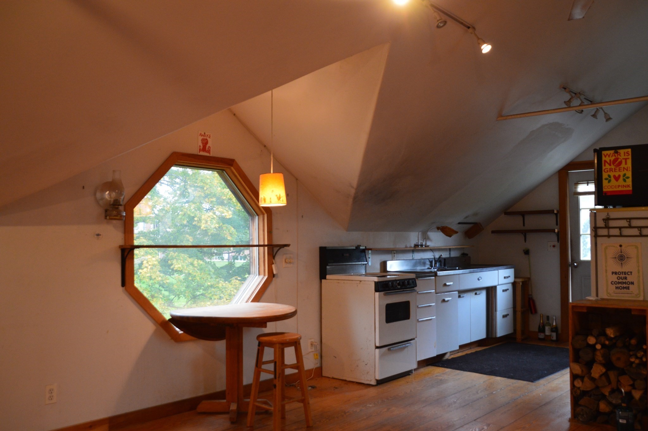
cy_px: 216
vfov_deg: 41.6
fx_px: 567
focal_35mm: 32
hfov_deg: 59.5
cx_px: 324
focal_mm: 21
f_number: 5
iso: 800
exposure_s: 1/60
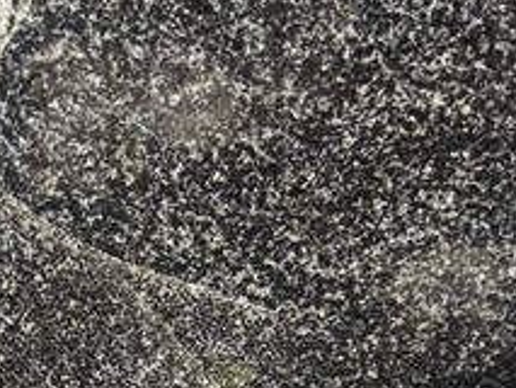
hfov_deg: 10.4
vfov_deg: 7.7
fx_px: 2804
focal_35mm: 188
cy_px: 630
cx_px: -23
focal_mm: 4.71
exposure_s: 1/248
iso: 50
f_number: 1.7
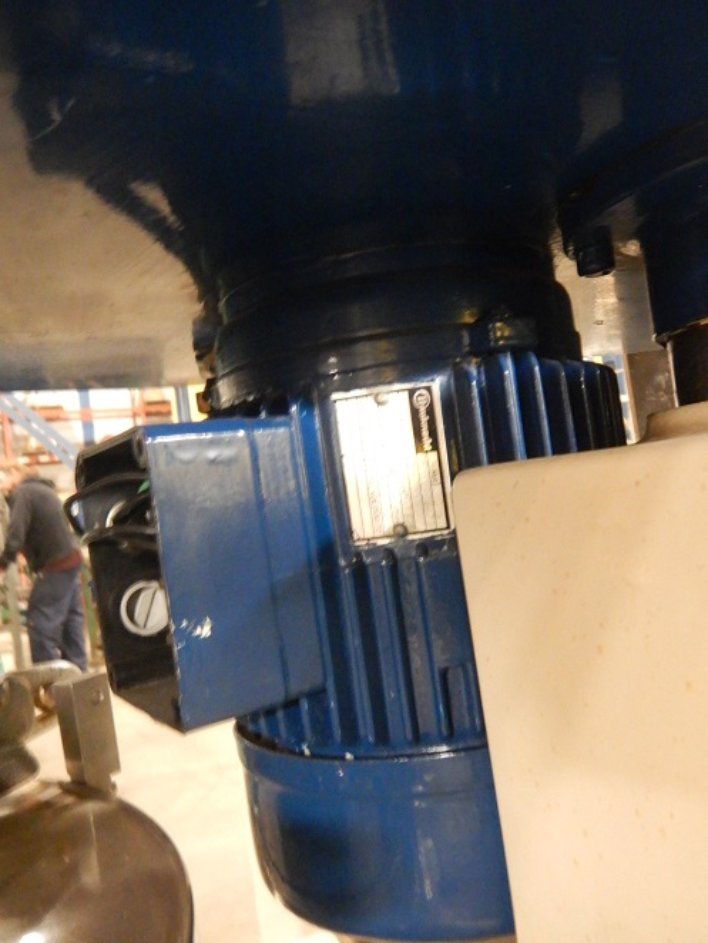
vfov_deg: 61.6
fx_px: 790
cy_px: 486
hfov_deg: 48.0
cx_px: 417
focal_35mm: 29
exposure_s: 1/8
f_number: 2.8
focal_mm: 4.3
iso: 1000
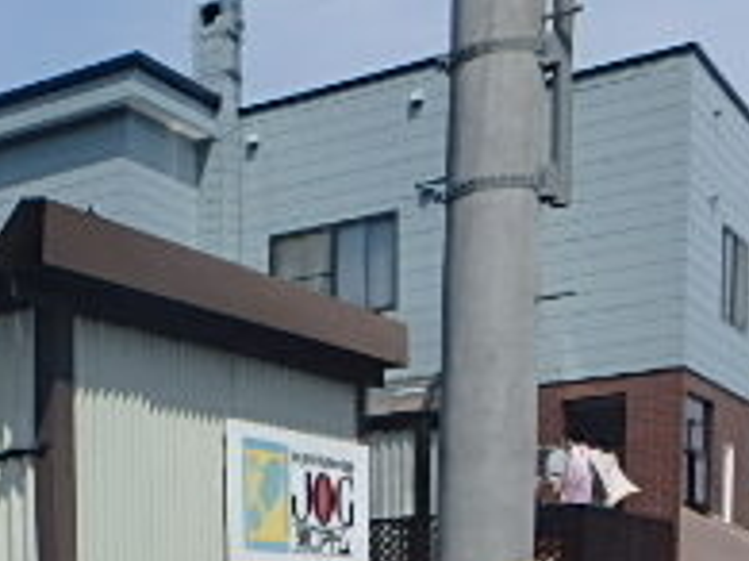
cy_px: 849
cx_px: -204
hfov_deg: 24.8
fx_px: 1492
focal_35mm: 69
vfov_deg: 18.7
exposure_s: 1/800
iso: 125
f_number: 6
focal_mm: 3.7
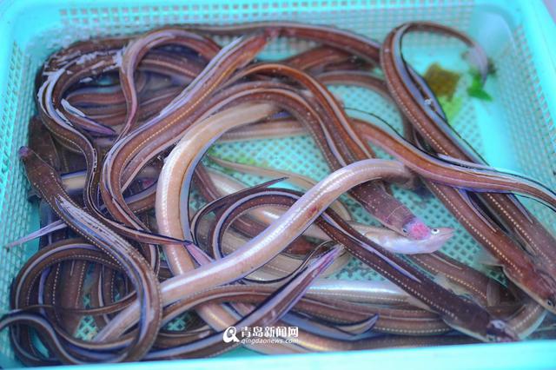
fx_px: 849
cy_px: 185
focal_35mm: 55
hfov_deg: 36.3
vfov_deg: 24.6
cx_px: 278
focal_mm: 55
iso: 400
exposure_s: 1/800
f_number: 2.8
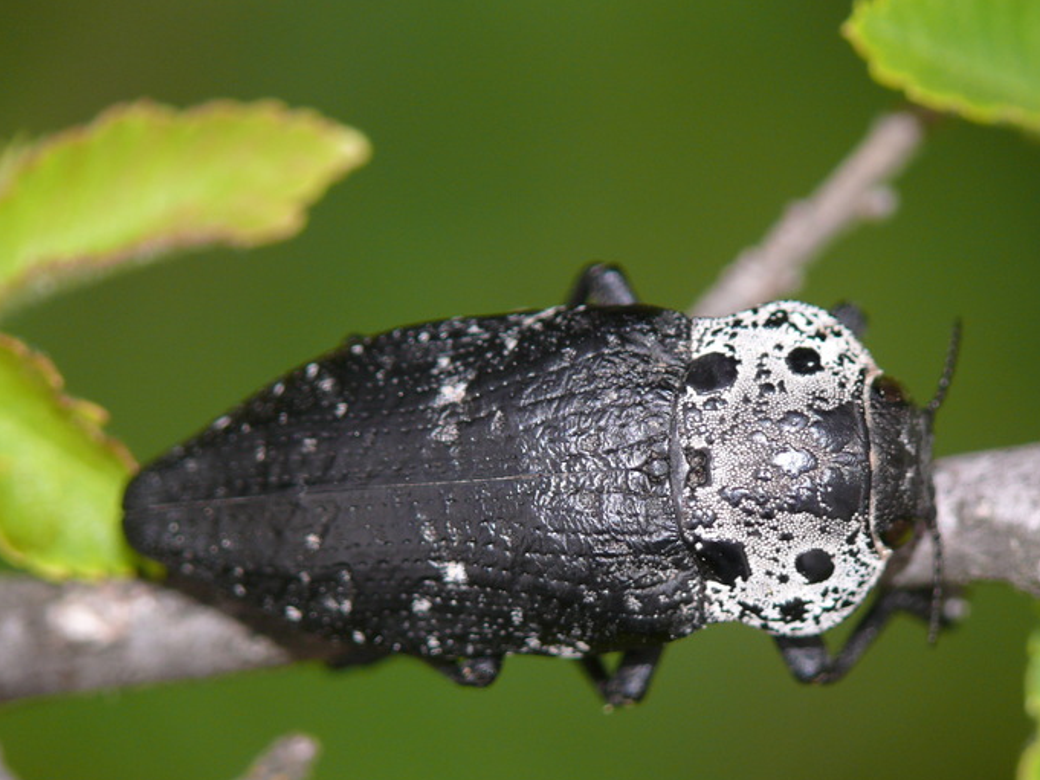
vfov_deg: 4.0
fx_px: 11208
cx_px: 596
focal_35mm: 373
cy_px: 447
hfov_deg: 5.3
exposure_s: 1/200
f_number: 3.6
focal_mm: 63
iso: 100
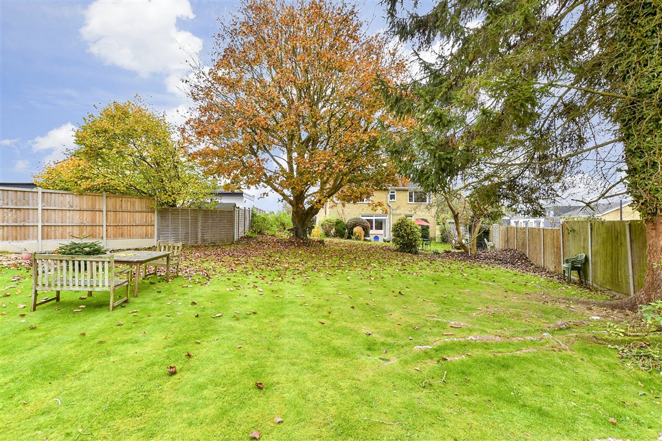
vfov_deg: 77.3
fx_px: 276
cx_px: 331
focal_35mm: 15
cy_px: 220
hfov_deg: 100.4
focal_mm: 10
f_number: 8
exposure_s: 1/80
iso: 320
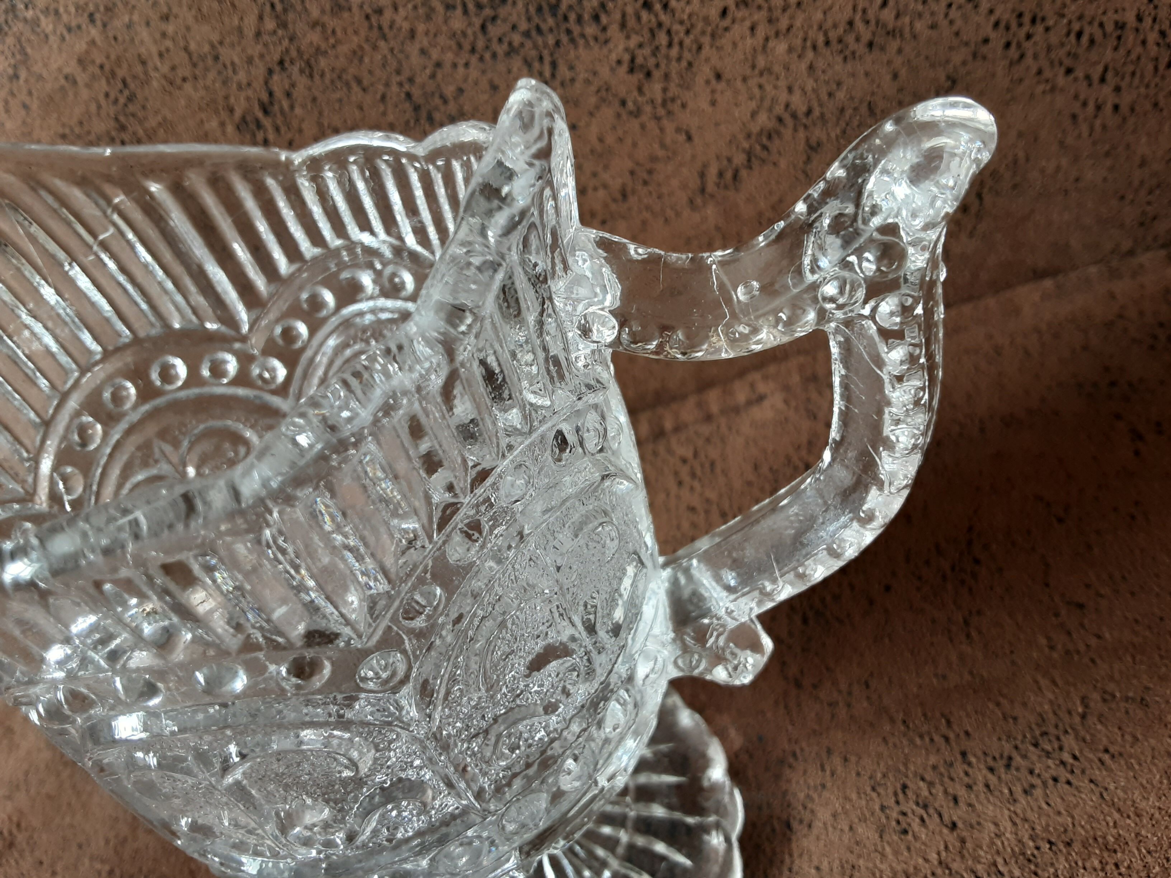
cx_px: 586
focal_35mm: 28
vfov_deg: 49.7
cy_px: 439
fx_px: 947
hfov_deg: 63.4
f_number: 1.9
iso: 80
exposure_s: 1/50
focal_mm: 2.9
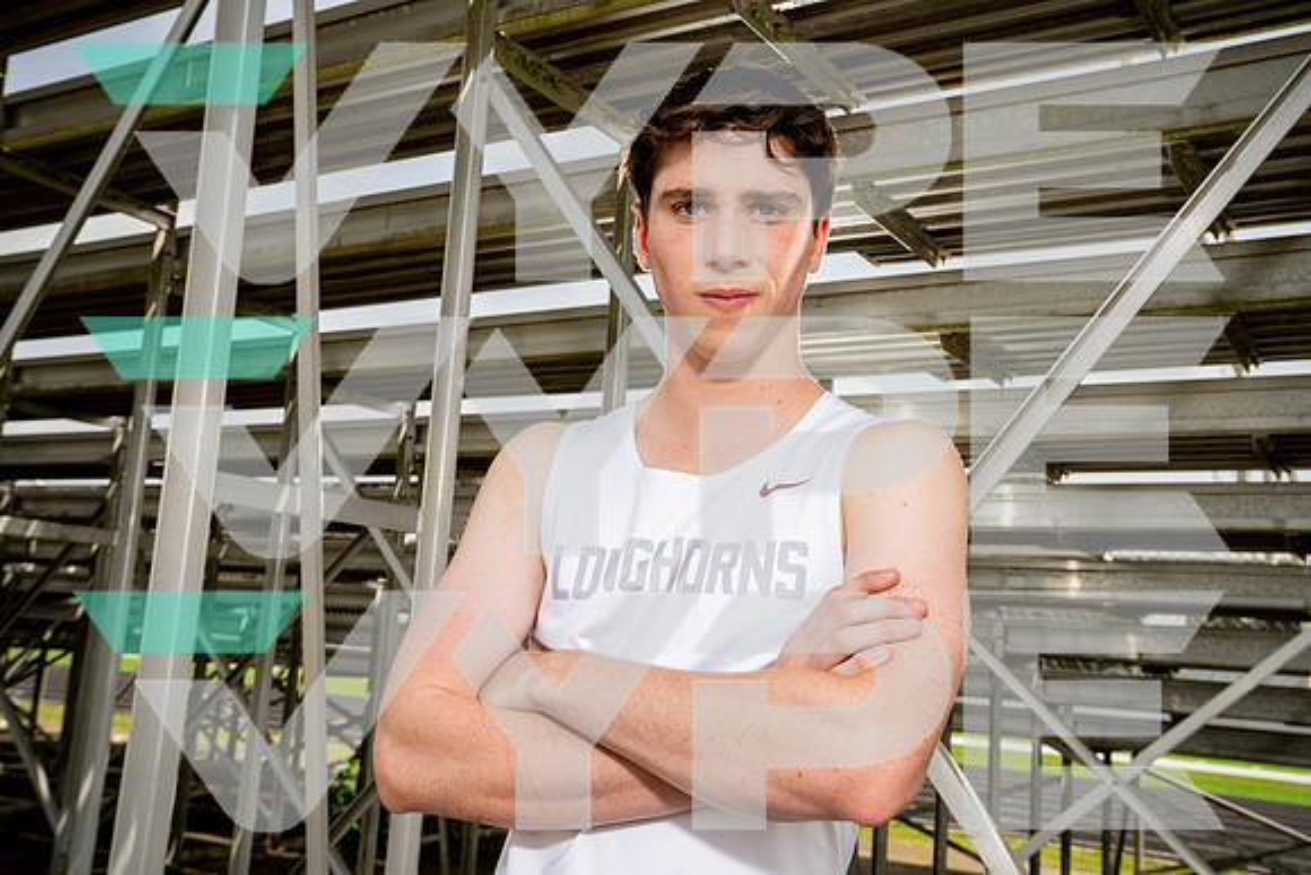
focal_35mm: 36
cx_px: 656
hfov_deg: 53.1
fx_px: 1311
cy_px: 438
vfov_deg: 36.9
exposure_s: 1/125
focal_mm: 36
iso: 100
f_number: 8
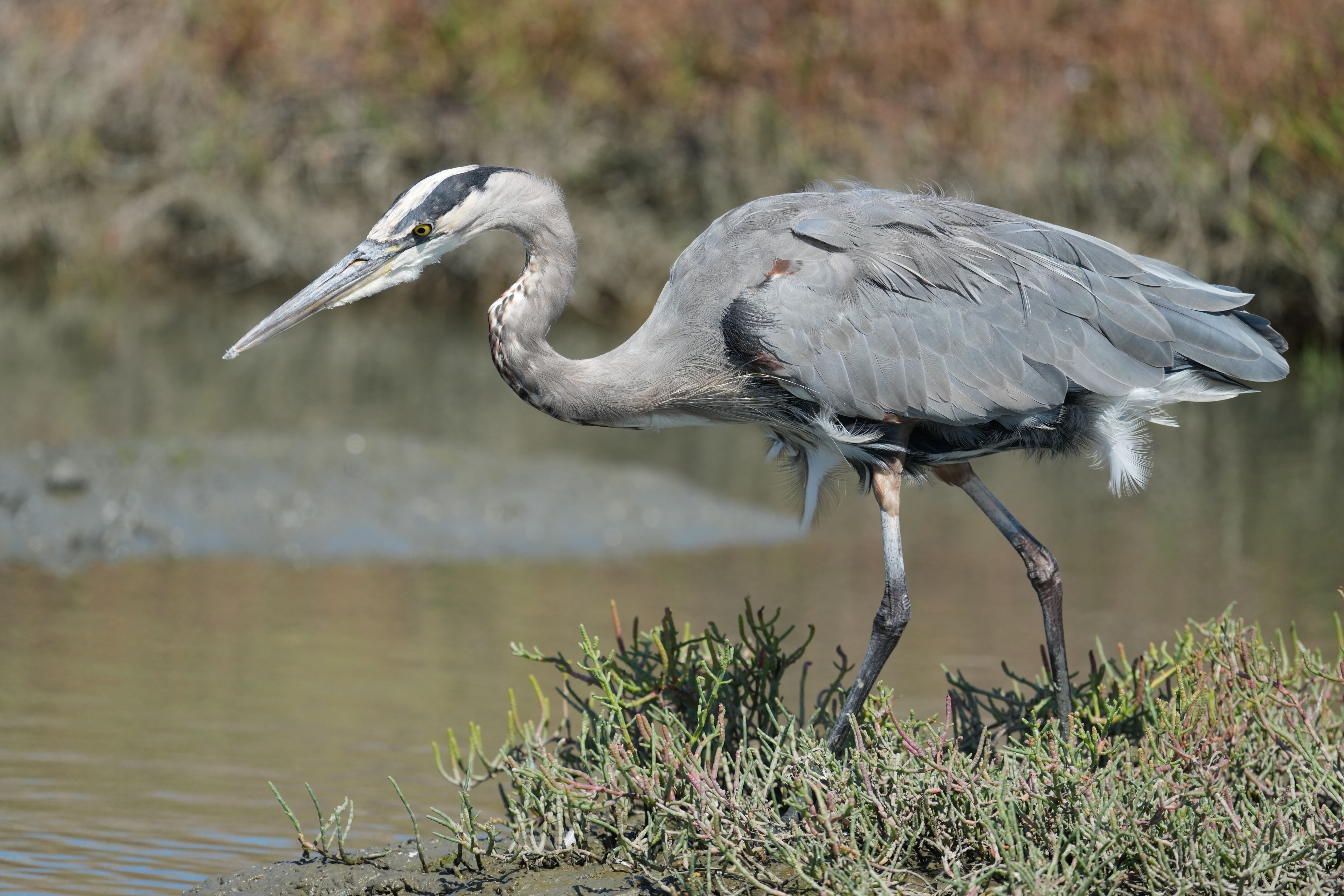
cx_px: 672
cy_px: 448
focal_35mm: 560
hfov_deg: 3.7
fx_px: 20905
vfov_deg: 2.5
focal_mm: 560
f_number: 6.3
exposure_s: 1/1250
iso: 400
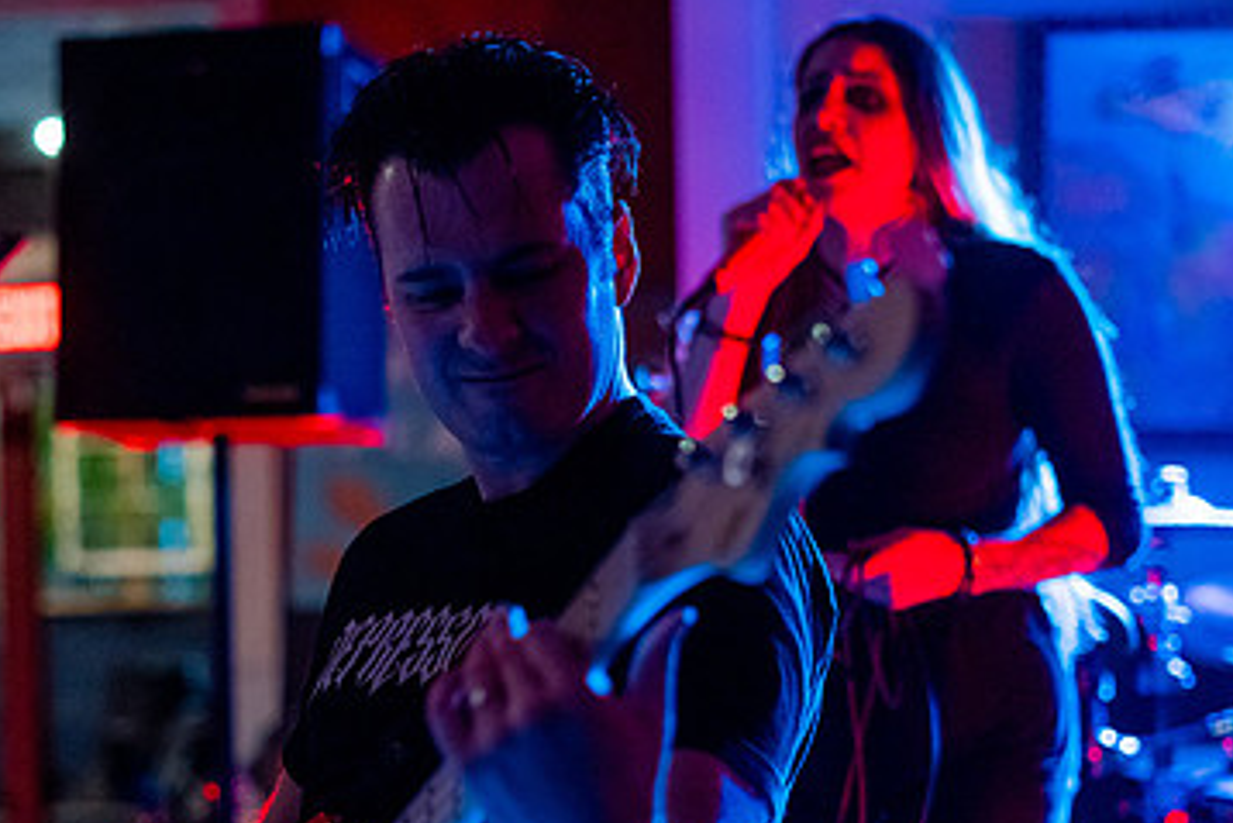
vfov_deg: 16.8
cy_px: 604
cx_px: 441
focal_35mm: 81
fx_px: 2775
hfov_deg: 25.0
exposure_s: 1/160
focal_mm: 50
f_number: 2
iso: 3200
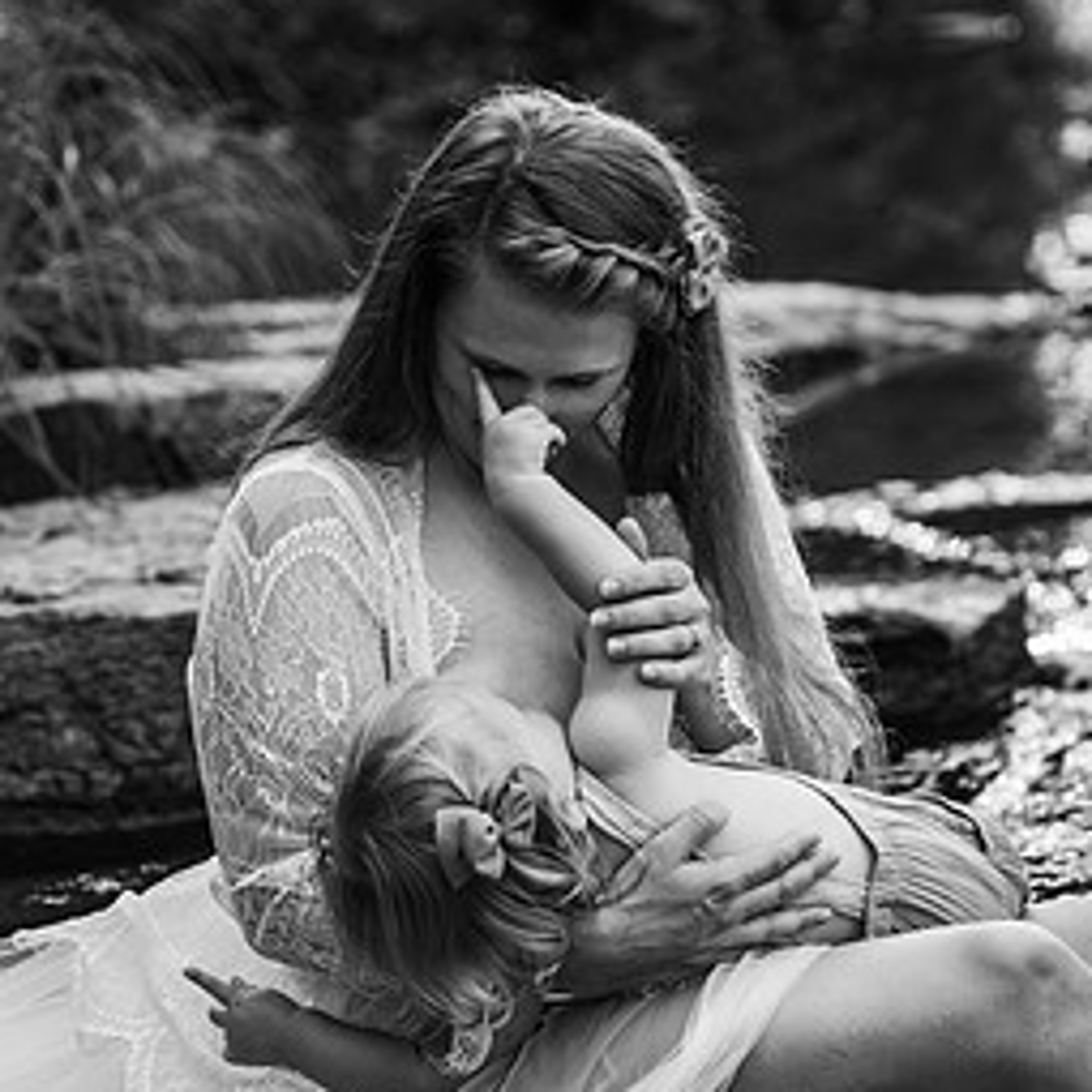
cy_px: 600
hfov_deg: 18.7
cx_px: 634
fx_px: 3319
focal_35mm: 93
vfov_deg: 18.7
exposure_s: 1/1000
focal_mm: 62
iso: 500
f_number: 2.8
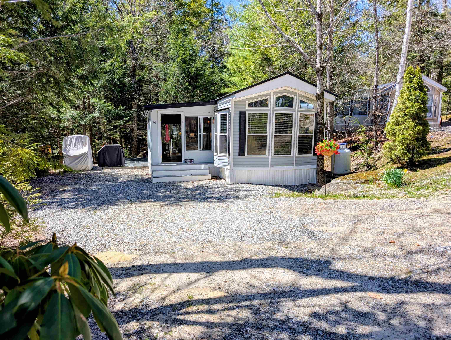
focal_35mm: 24
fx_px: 313
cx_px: 226
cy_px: 170
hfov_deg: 71.5
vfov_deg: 56.9
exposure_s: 1/512
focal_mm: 6.9
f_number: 1.68
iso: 19
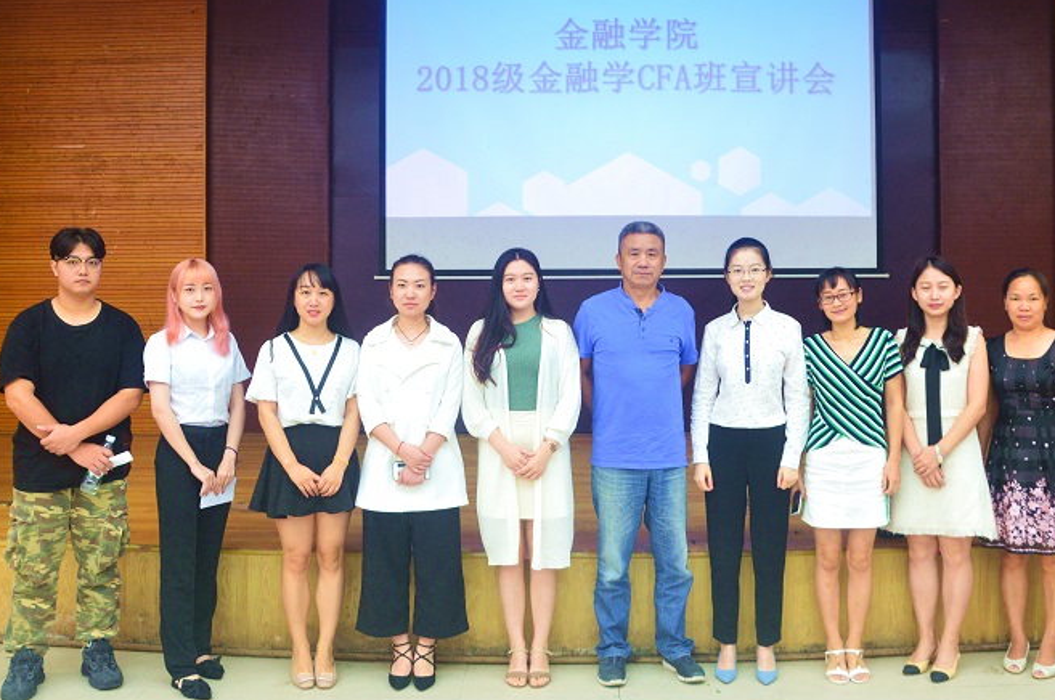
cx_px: 570
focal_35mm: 37
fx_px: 1083
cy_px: 279
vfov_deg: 35.7
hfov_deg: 51.9
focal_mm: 18
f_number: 5
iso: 800
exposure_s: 1/15
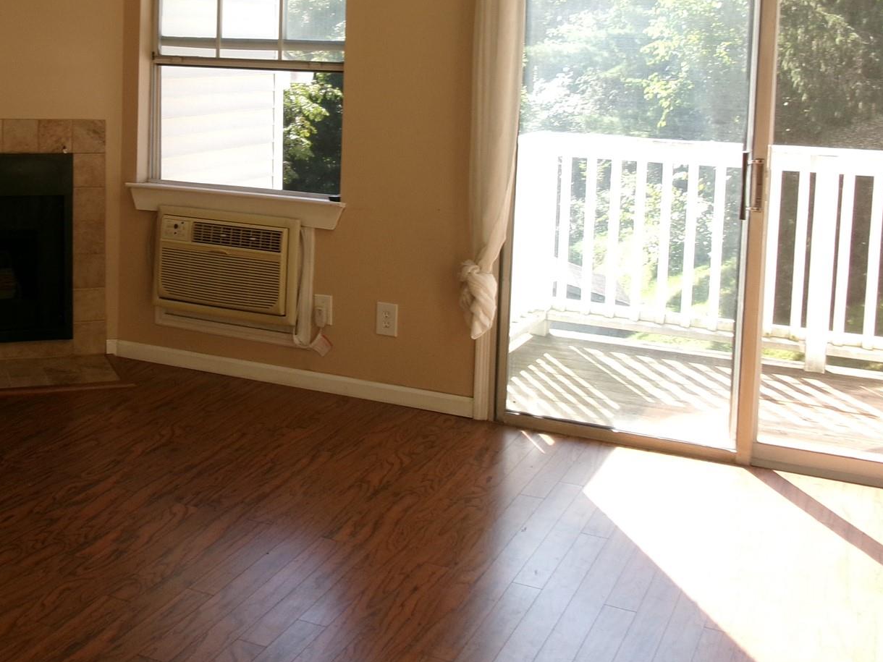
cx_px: 266
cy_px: 137
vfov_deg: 30.2
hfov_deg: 39.7
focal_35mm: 47
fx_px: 1199
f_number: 3.9
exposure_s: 1/90
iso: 100
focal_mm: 5.1
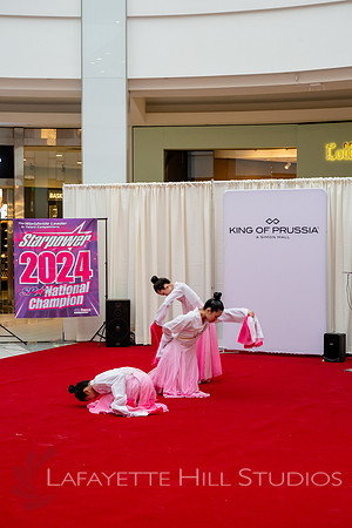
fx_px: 895
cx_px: 176
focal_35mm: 61
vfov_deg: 32.9
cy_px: 264
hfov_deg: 22.3
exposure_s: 1/125
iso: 2000
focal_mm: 61
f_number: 8
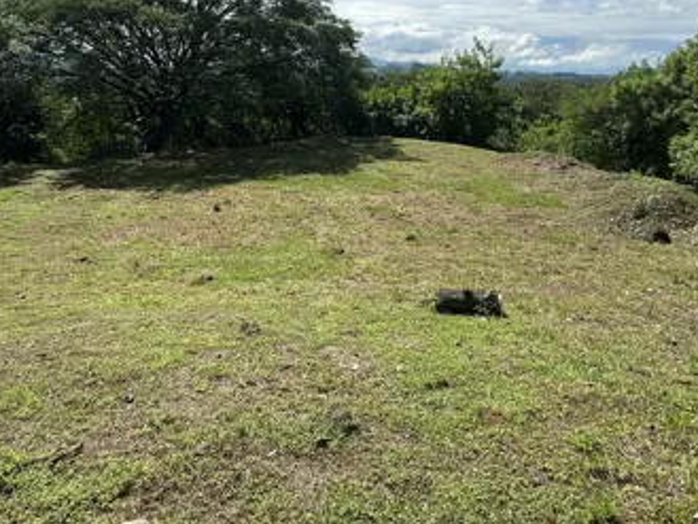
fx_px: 545
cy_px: 95
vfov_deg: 48.1
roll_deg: -3.1
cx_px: 315
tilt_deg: -0.8
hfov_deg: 65.2
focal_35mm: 27
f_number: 2.2
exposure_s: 1/2618
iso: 50
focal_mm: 2.22
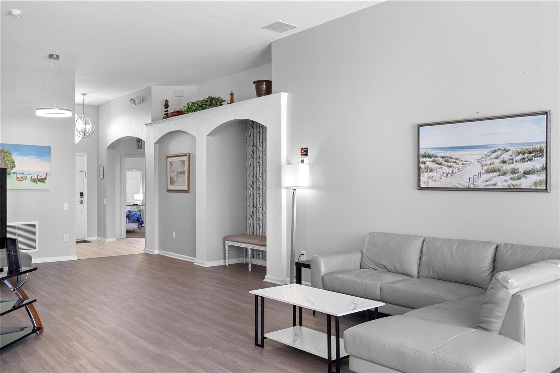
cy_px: 186
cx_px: 280
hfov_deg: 60.3
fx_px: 482
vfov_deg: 42.3
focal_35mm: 31
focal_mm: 31
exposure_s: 1/13
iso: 800
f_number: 8
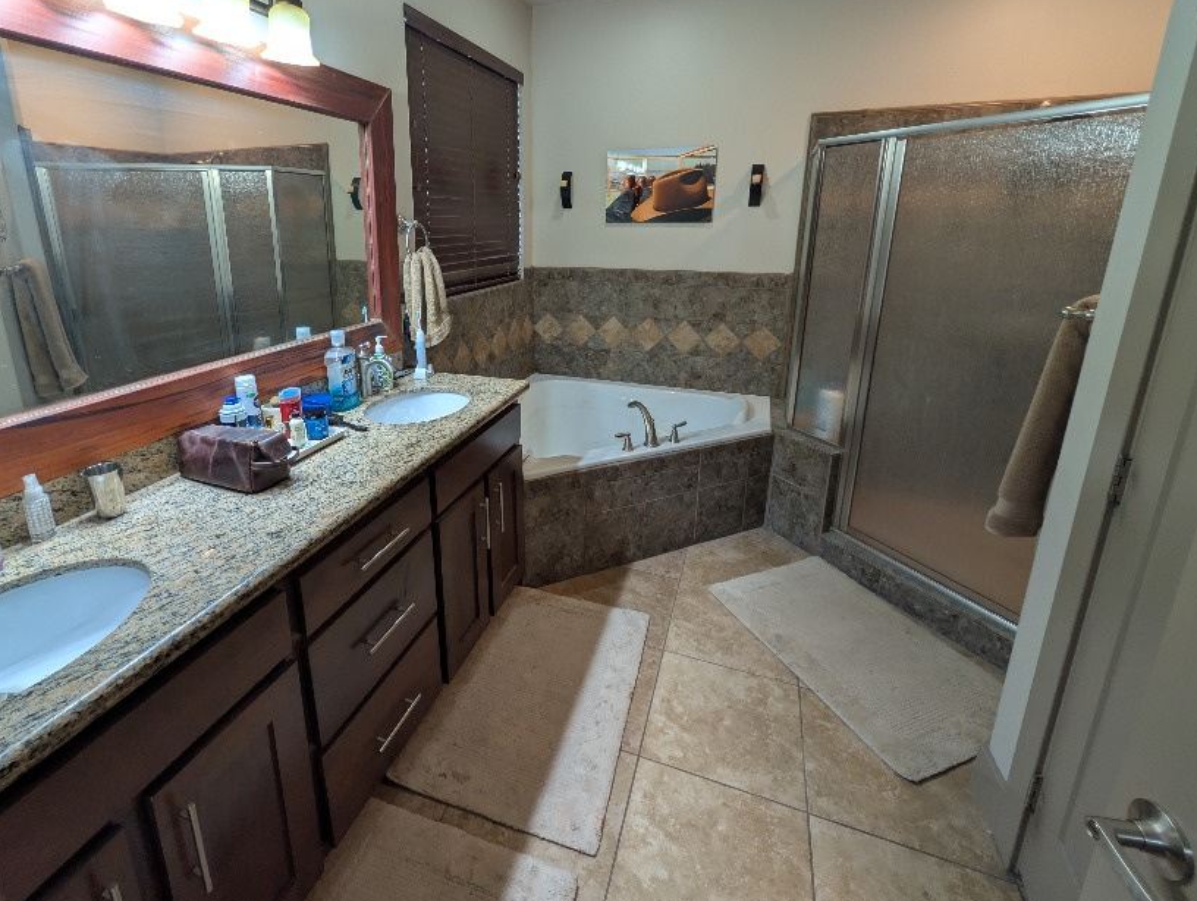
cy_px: 358
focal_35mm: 15
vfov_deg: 80.8
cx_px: 534
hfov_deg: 97.7
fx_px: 519
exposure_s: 1/120
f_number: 1.7
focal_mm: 2.02
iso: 112
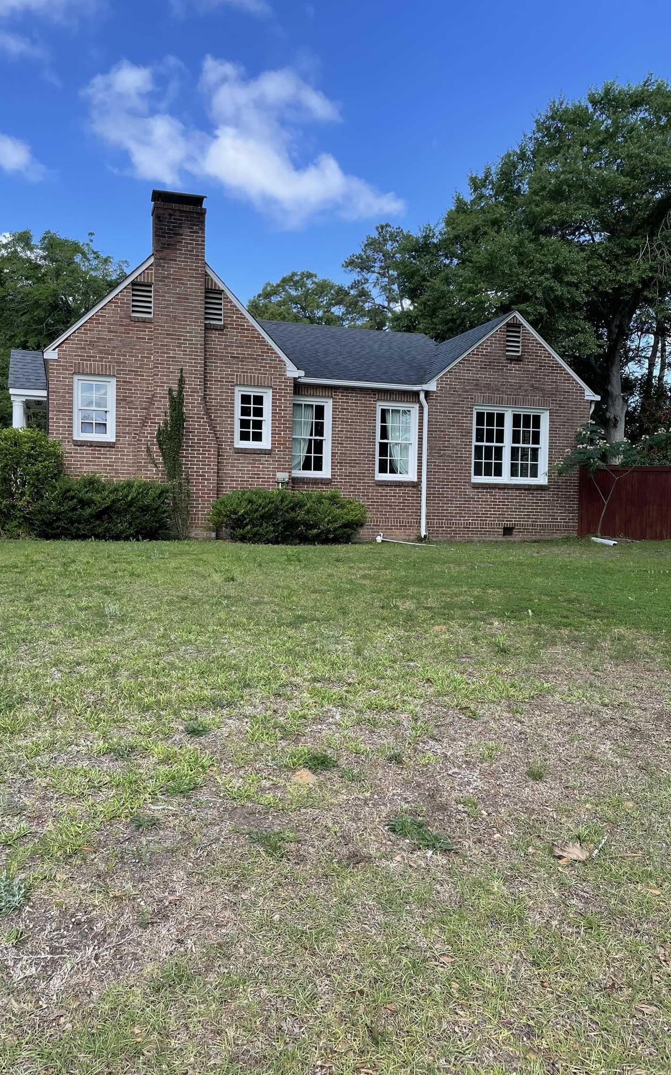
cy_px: 530
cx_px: 313
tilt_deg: -0.3
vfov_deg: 66.5
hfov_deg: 44.5
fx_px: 819
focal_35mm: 28
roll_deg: -0.2
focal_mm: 4.2
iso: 32
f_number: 1.6
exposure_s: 1/1125
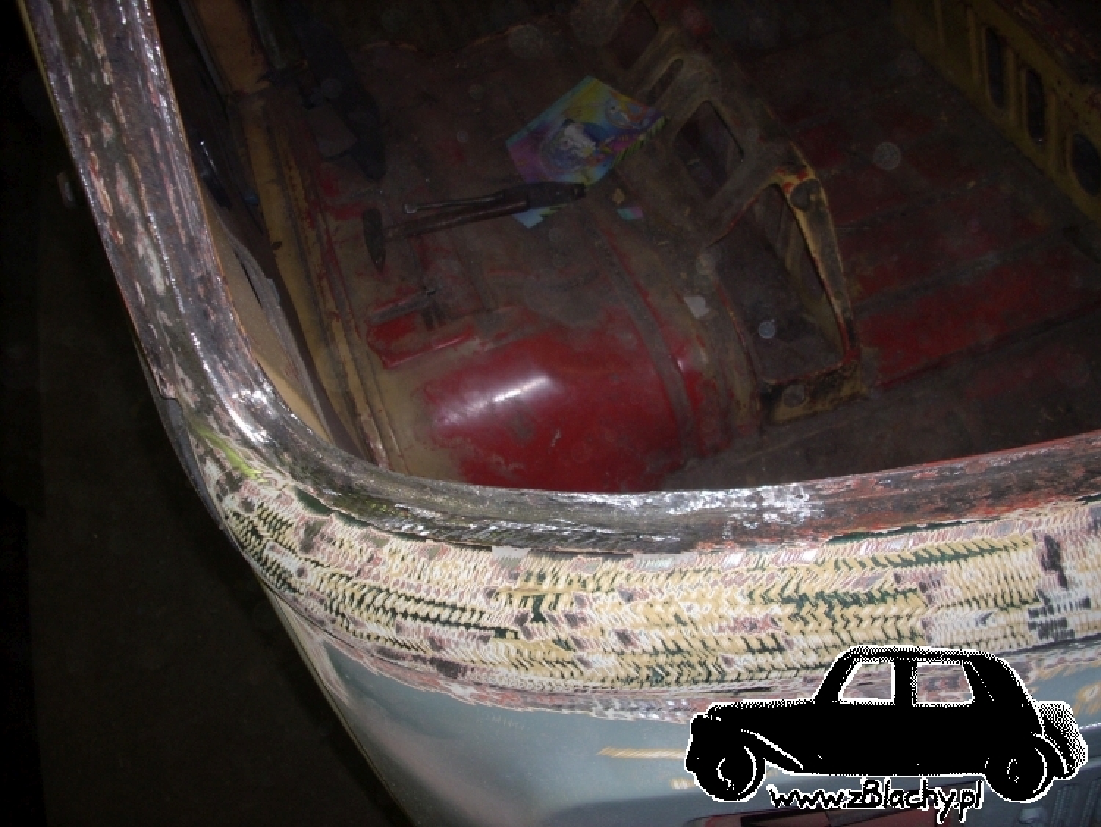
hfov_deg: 50.1
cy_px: 414
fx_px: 1177
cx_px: 550
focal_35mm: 37
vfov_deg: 38.7
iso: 64
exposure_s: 1/60
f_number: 2.8
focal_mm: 6.2
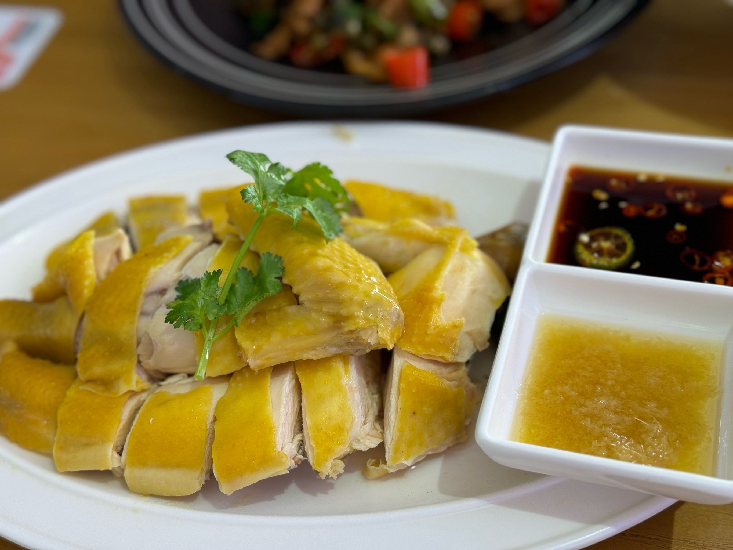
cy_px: 275
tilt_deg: -45.7
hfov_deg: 39.7
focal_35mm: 48
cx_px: 366
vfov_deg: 30.3
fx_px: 1016
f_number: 1.78
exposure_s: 1/51
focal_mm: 6.76
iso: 50
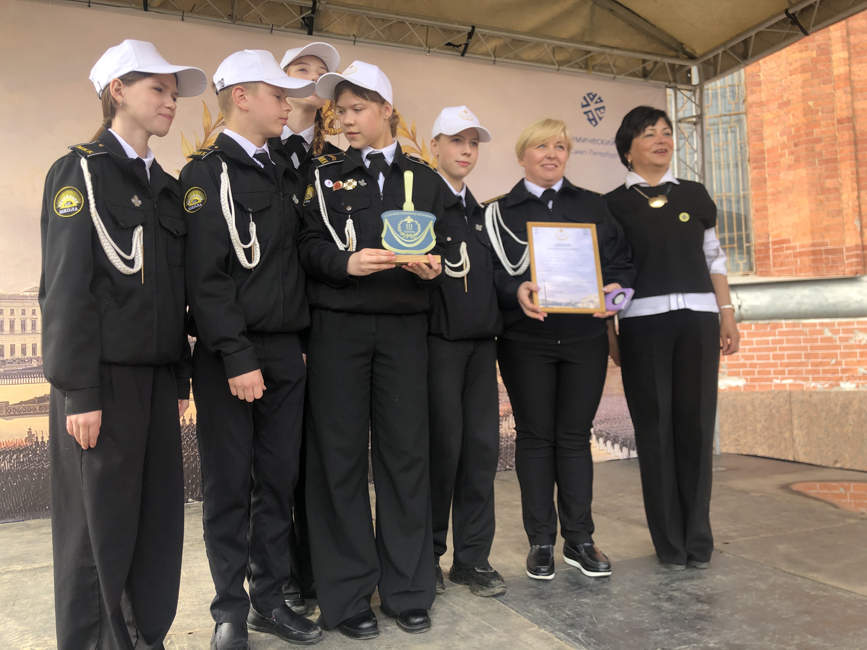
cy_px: 325
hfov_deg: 63.4
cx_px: 434
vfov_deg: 49.7
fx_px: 701
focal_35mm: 28
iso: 20
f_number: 1.8
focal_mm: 4
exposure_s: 1/376
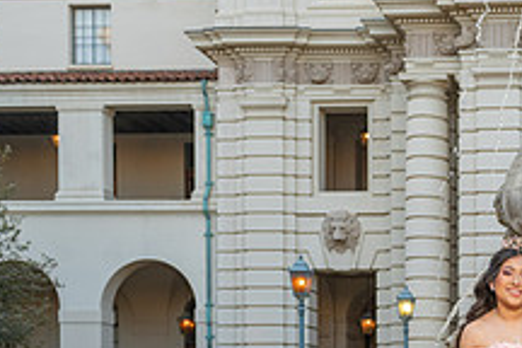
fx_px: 1131
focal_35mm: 78
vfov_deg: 16.6
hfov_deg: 23.9
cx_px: 607
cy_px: 436
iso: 320
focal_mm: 29
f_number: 4.5
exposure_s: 1/200
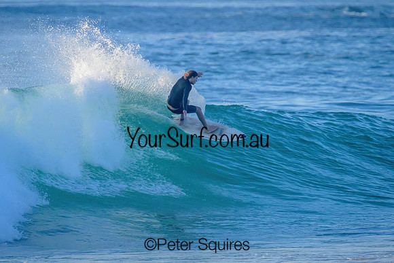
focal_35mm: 931
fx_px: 10195
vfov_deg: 1.5
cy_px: 115
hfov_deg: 2.2
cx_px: 192
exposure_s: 1/1600
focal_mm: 800
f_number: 11
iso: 2000
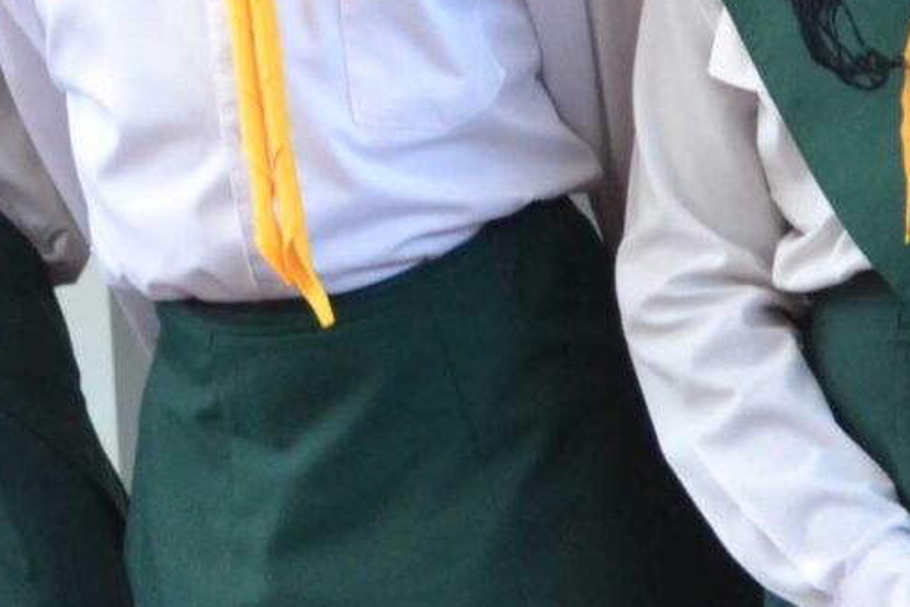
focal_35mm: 314
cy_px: 29
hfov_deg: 6.5
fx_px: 7937
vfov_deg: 4.4
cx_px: -586
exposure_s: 1/60
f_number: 5.3
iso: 1100
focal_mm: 40
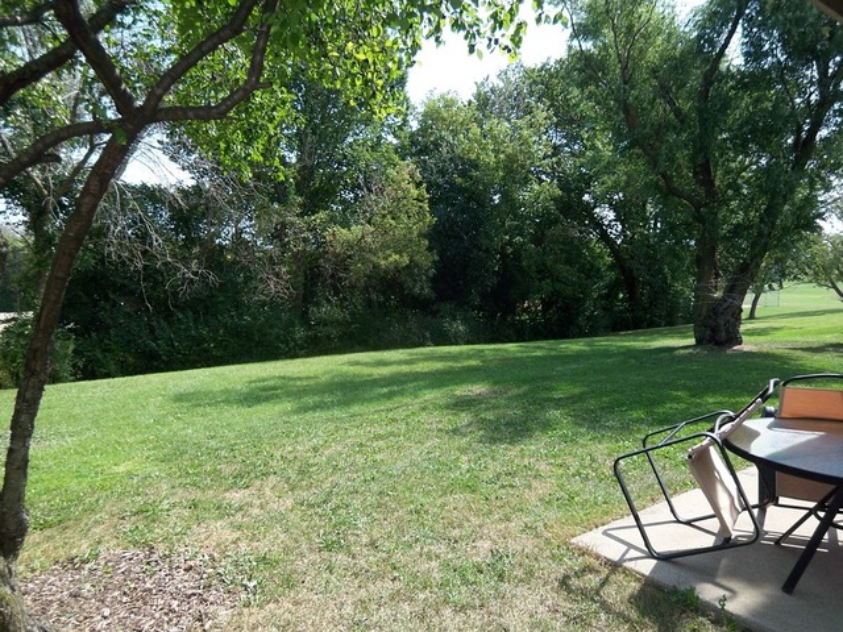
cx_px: 422
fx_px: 560
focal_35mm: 23
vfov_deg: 58.9
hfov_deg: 73.9
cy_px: 316
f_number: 2.8
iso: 50
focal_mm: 3.8
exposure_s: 1/320
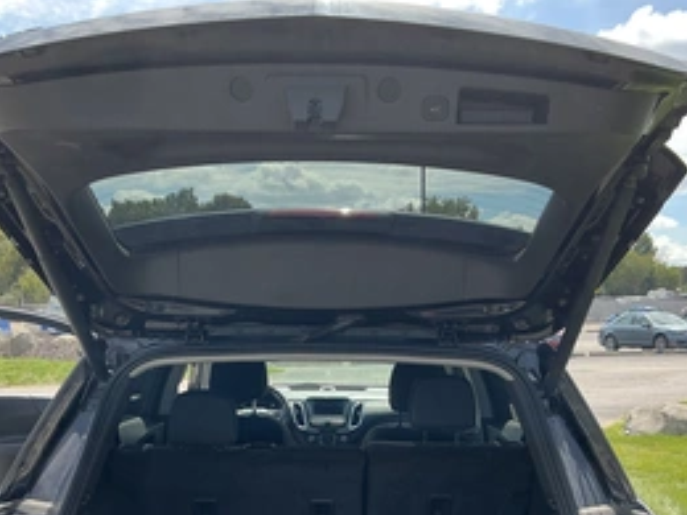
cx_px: 336
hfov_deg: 43.8
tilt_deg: -2.3
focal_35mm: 43
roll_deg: +0.4
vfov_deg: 32.9
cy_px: 394
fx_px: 853
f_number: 1.8
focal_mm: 3
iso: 25
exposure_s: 1/504
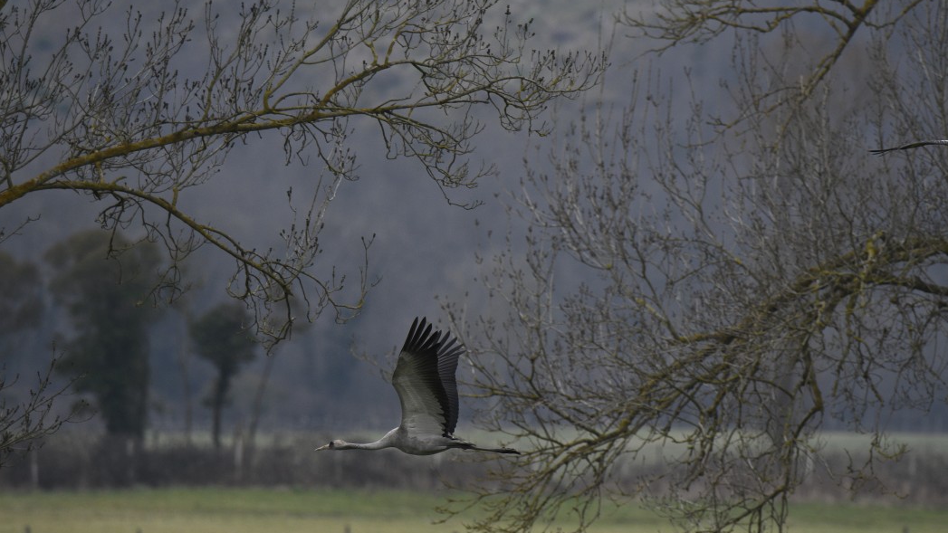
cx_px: 474
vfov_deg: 1.7
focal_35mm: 709
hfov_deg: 3.0
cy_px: 277
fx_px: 17823
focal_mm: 450
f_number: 6
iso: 900
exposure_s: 1/1250
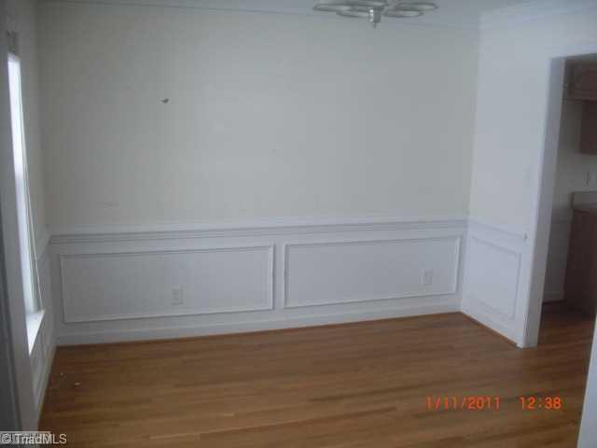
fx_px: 621
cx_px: 298
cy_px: 224
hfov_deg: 51.4
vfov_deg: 39.7
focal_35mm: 36
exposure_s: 1/80
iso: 200
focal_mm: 6.3
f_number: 2.8
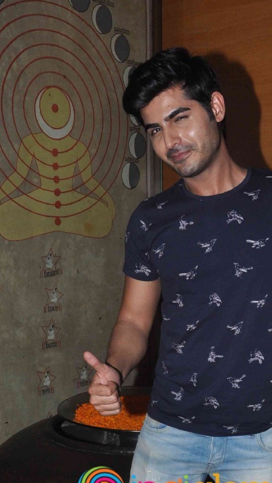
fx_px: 755
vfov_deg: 34.5
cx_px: 203
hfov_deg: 20.3
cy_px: 376
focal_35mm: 59
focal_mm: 21
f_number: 10
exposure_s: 1/250
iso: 640
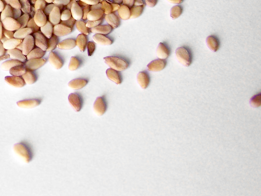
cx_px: -31
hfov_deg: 20.3
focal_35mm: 92
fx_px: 694
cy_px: -38
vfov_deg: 15.5
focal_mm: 6.3
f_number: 2.8
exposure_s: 1/45
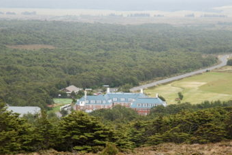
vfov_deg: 8.9
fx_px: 993
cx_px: 122
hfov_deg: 13.3
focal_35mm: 154
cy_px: 102
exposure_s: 1/80
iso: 100
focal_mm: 70
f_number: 4.5
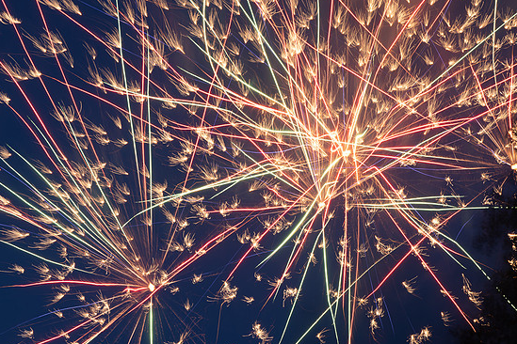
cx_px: 271
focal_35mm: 74
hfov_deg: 27.3
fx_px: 1063
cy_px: 176
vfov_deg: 18.4
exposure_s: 8.6
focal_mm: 70
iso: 200
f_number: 11
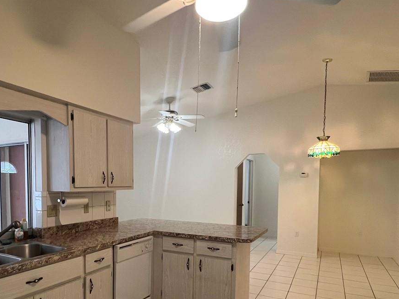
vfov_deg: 55.6
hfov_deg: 70.8
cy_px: 200
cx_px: 157
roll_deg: -0.4
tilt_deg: -2.6
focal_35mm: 24
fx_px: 277
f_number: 1.8
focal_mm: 1.57
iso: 200
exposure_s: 1/120
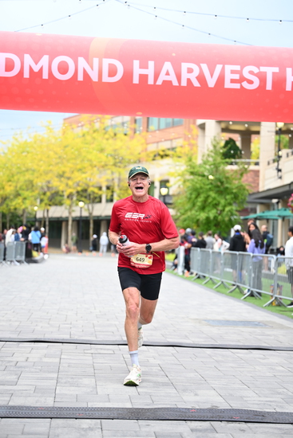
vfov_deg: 28.8
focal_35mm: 70
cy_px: 219
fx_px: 854
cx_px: 146
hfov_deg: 19.5
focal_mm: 70
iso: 800
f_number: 2.8
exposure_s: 1/1600
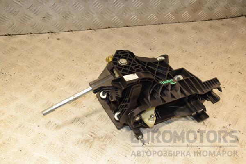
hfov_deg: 46.4
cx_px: 123
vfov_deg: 31.9
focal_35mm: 42
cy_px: 82
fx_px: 287
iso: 800
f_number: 5.6
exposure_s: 1/200
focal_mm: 28
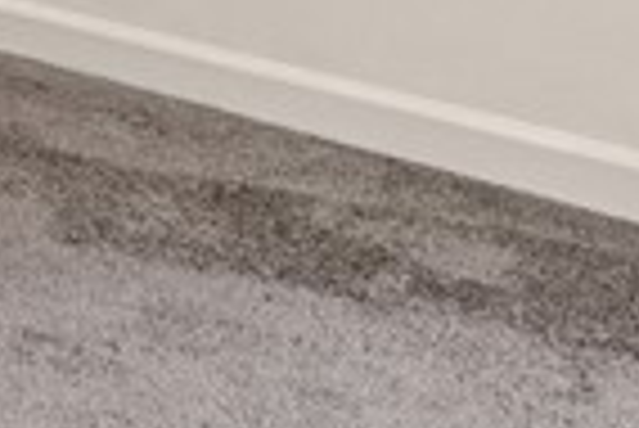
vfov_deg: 11.7
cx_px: -475
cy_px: -547
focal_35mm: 99
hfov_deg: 17.2
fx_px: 1759
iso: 250
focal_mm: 13
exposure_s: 1/2
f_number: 9
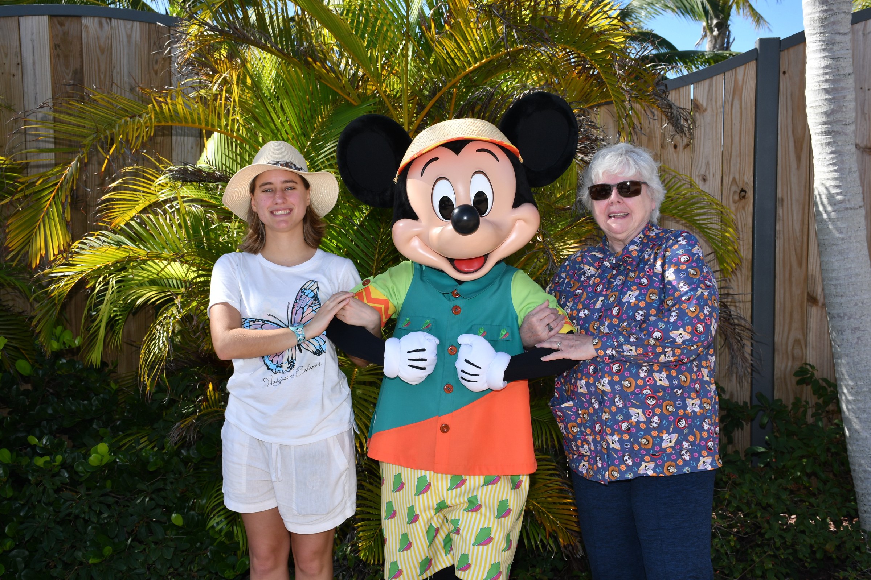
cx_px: 436
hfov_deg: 41.1
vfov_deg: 28.1
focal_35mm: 48
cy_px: 290
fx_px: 1161
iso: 200
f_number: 9
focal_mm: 32
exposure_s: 1/250
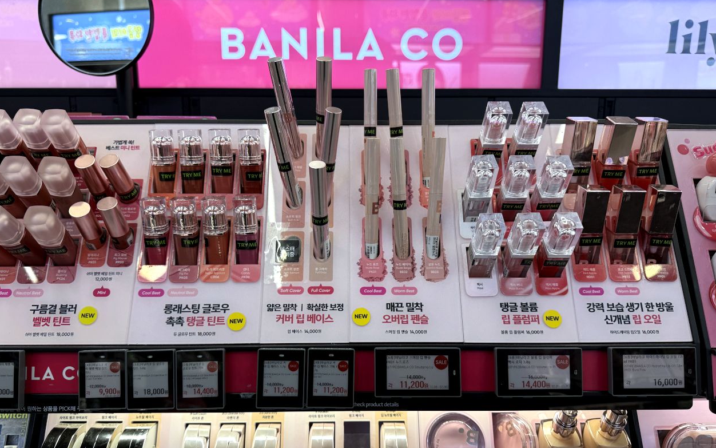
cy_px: 248
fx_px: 507
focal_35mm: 26
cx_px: 353
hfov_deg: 70.4
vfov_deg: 47.5
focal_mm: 6.76
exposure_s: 1/185
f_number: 1.78
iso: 80
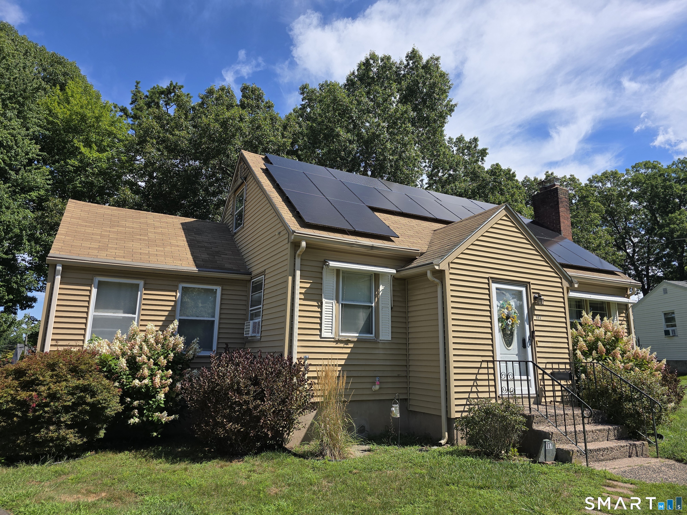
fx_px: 456
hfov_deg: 73.9
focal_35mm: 23
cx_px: 344
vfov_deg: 58.9
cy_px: 258
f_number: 1.7
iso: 12
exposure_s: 1/756
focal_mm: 6.3
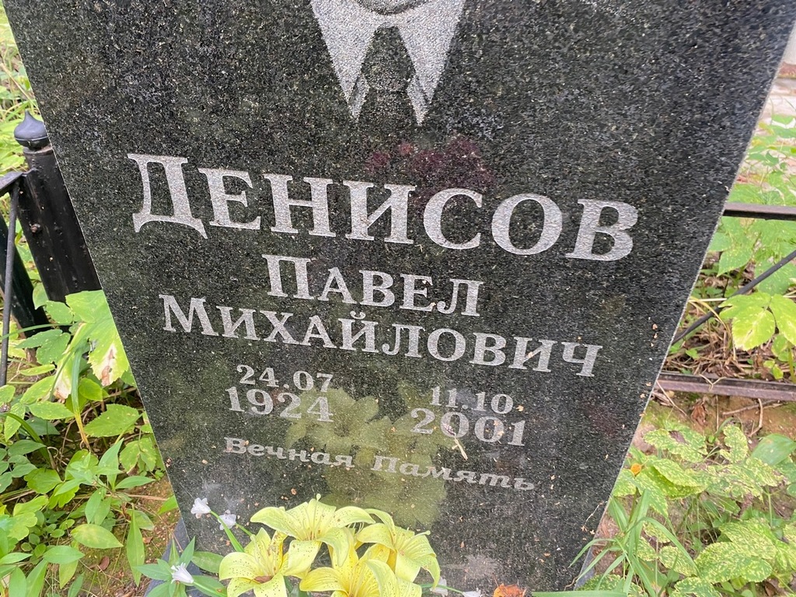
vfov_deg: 53.1
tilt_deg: -40.3
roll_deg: -1.5
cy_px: 298
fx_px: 598
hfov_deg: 67.3
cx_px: 398
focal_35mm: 26
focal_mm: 4.25
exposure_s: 1/62
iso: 125
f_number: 1.8
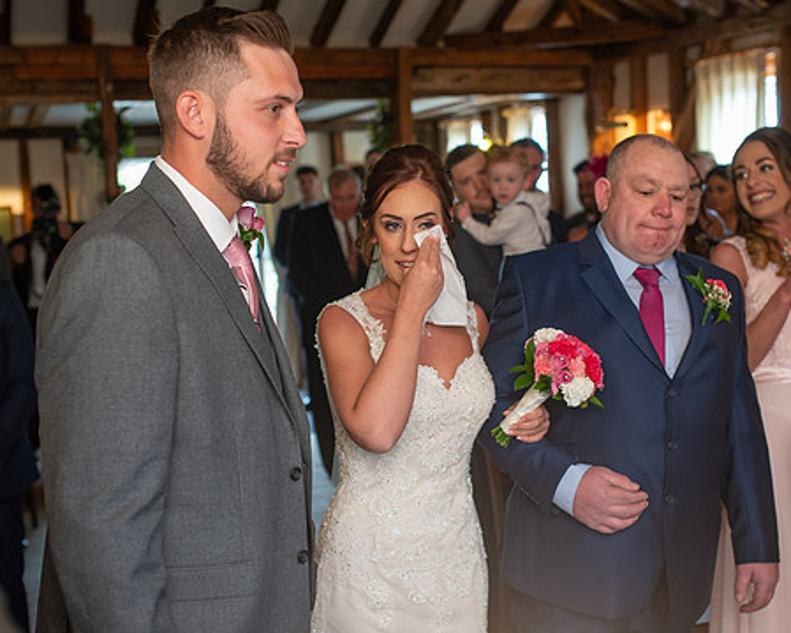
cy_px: 326
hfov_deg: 38.0
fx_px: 1147
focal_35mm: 49
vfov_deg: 30.8
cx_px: 418
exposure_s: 1/100
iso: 800
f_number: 2.8
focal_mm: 35
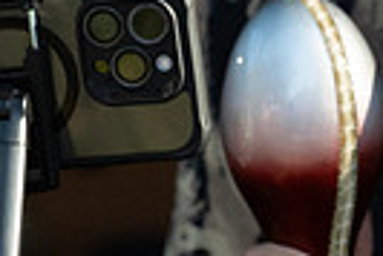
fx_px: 6827
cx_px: 279
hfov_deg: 3.2
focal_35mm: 641
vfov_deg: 2.1
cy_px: -286
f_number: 4
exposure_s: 1/3200
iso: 2500
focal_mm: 98
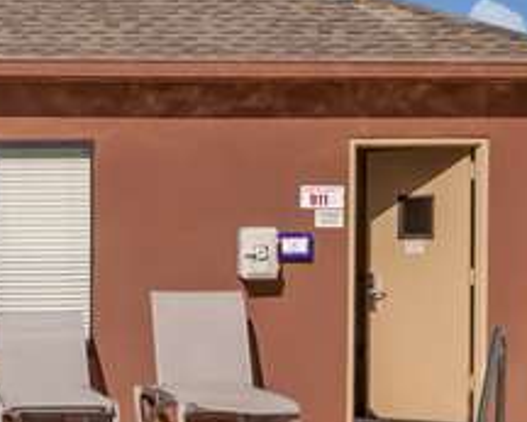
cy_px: 257
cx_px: -2
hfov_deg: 16.9
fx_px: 1732
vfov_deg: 13.9
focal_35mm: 111
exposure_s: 1/200
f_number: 11
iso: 400
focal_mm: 17
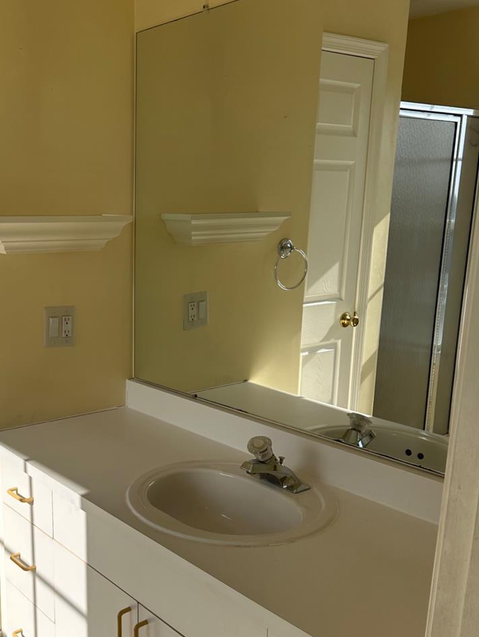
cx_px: 104
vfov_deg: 48.5
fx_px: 701
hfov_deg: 36.6
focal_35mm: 38
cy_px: 397
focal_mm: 6.86
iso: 80
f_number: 1.78
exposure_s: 1/4545
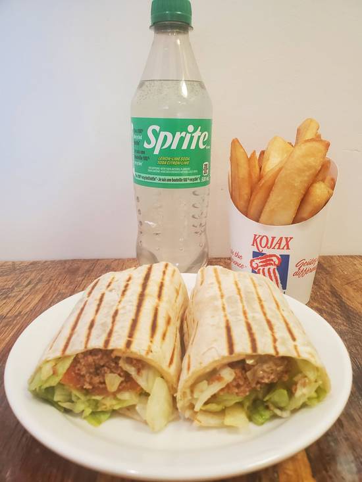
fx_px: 362
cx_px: 181
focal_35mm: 26
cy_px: 241
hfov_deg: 53.1
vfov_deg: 67.3
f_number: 2.4
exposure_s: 1/60
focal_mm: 4.3
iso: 250
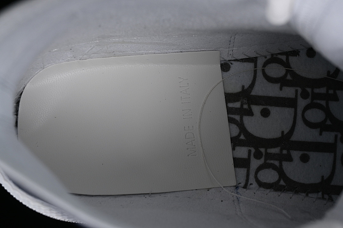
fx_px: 715
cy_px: 114
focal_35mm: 75
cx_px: 172
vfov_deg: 18.2
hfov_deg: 27.0
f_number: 8
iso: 160
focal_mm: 50
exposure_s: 1/80
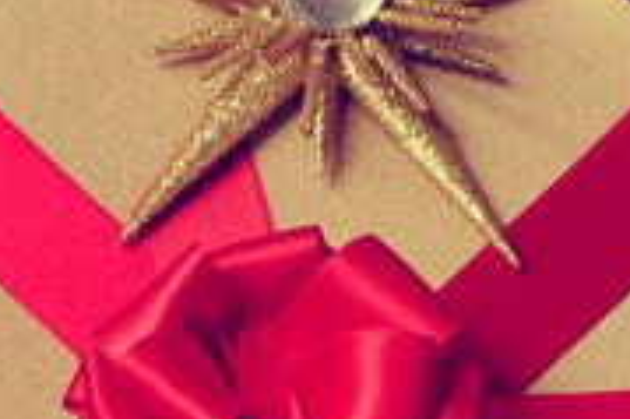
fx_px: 4607
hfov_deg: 7.8
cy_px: 736
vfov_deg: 5.1
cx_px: 106
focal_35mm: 264
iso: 200
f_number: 11
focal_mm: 35
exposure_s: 1/6
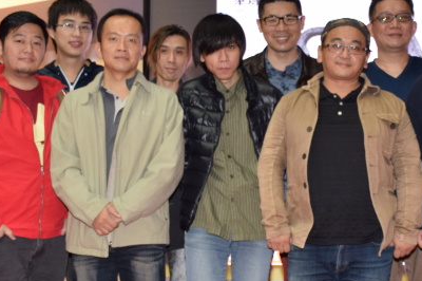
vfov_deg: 15.1
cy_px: 182
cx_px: 268
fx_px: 1054
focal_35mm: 90
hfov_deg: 22.6
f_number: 5.6
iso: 400
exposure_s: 1/60
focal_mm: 24
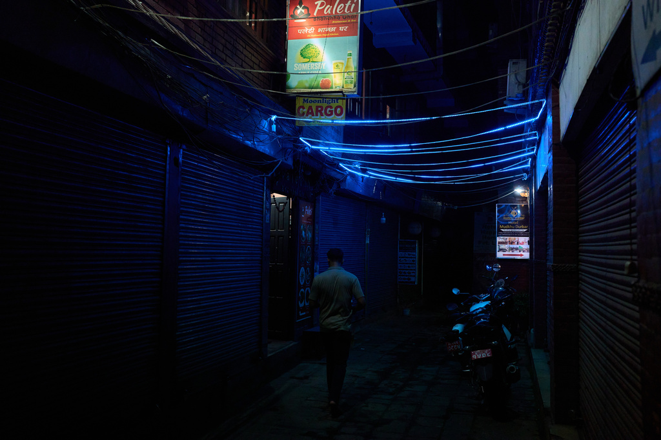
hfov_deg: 54.4
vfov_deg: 37.8
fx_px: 642
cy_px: 220
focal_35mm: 35
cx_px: 330
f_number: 5
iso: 6400
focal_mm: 35
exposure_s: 1/200
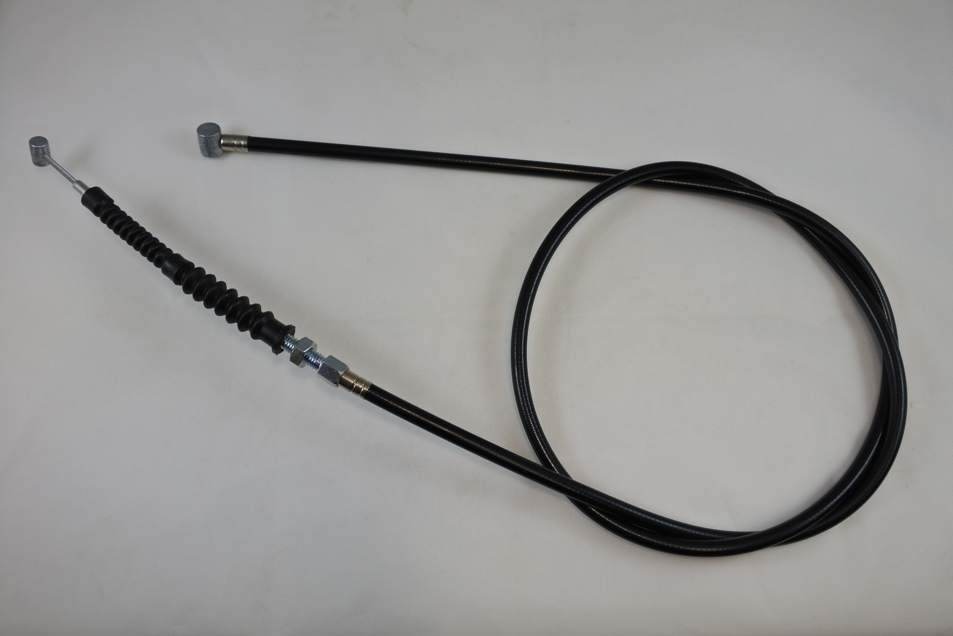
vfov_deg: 43.6
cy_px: 318
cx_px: 476
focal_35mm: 30
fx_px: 794
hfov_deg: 61.9
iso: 220
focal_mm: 11.4
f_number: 3.8
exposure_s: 1/250
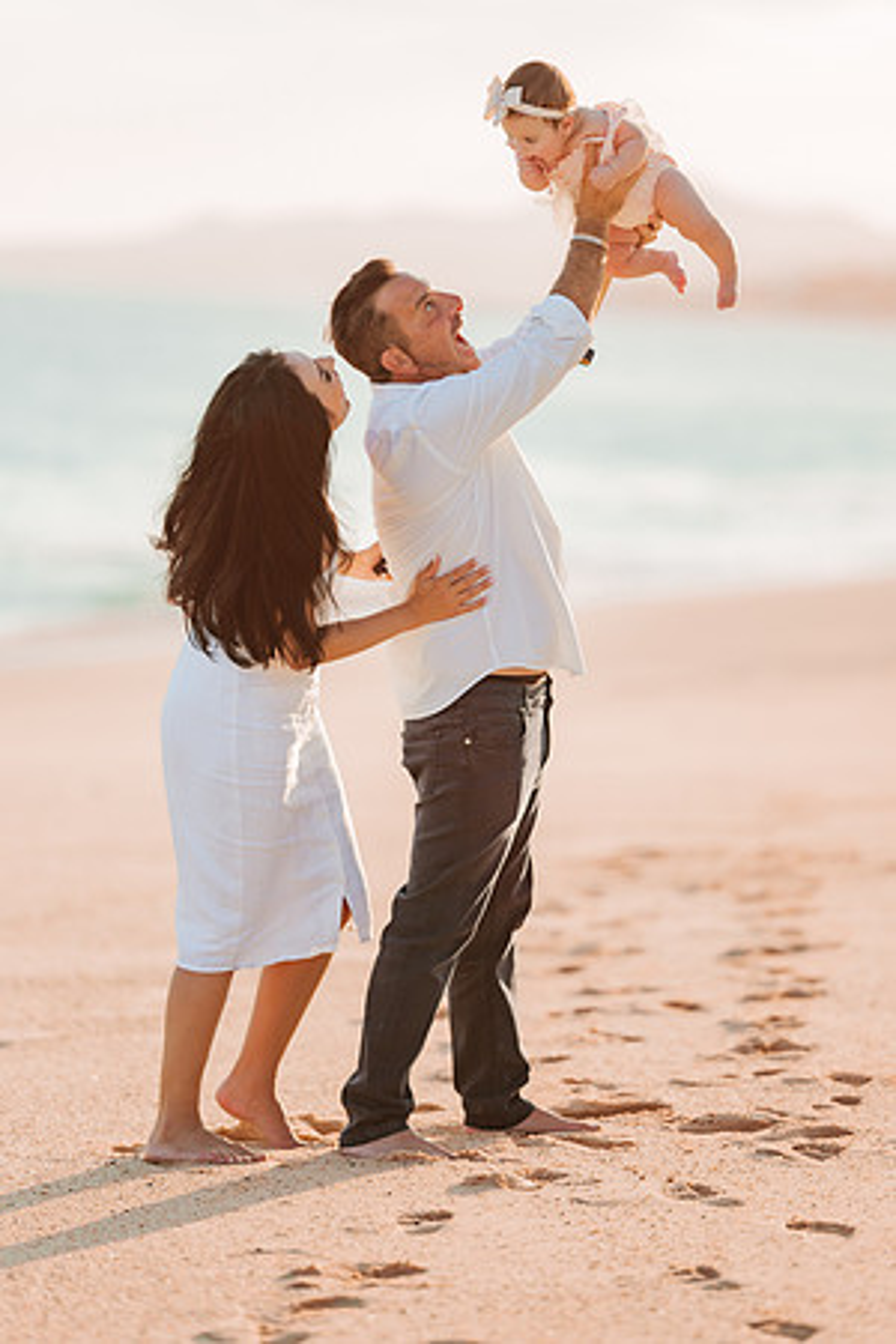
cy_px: 672
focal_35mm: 135
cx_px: 448
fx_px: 5040
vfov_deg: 15.2
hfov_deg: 10.2
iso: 100
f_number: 1.8
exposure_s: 1/3200
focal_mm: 135
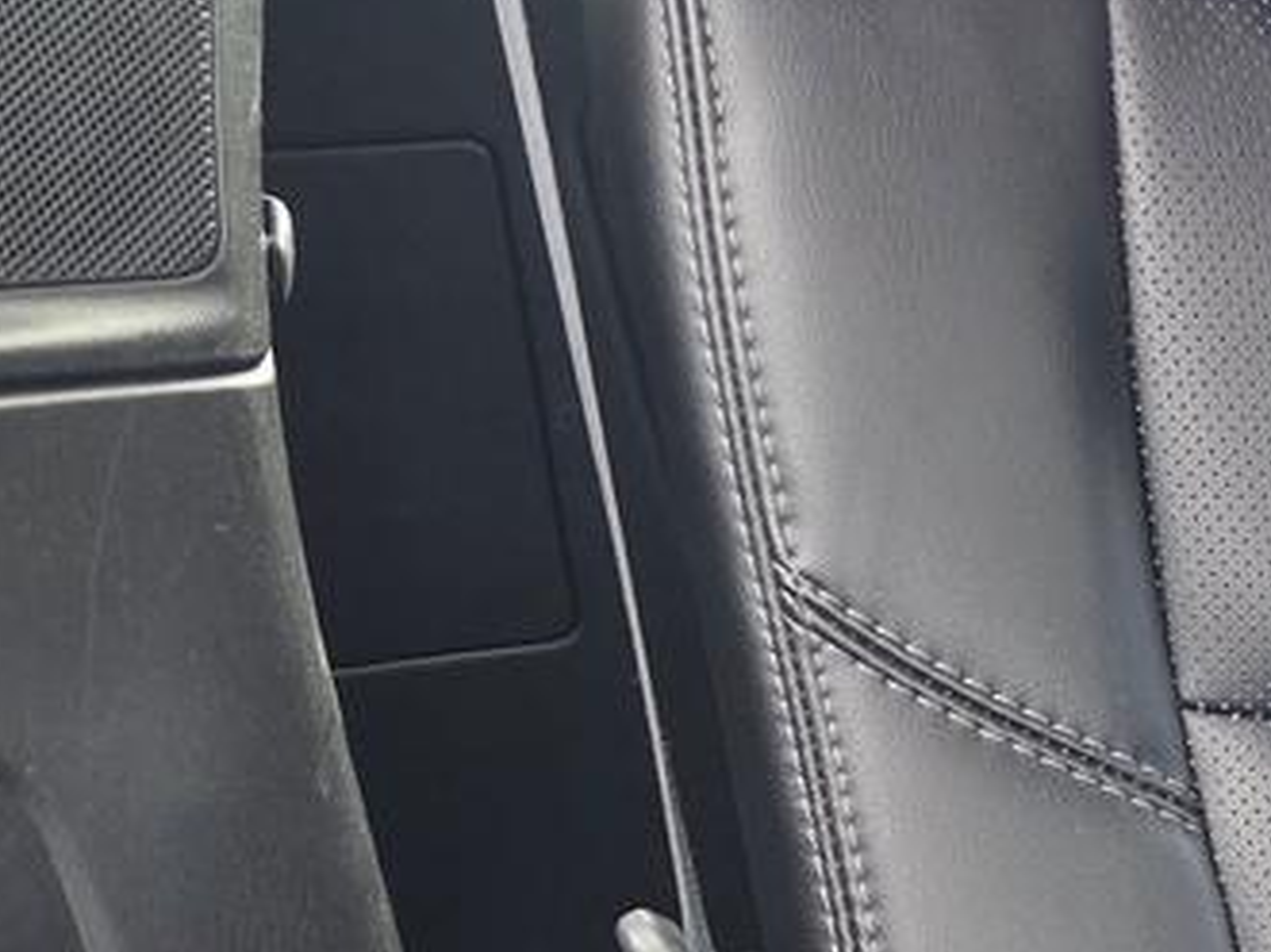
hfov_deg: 17.4
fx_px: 3267
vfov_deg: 15.3
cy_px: 1447
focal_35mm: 89
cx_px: 2365
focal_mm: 6.3
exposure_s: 1/120
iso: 640
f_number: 1.7
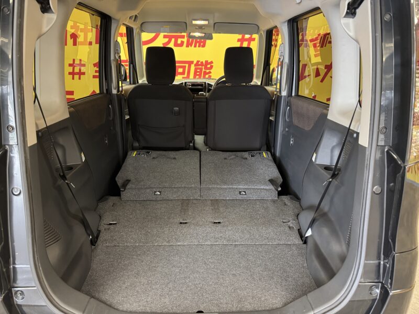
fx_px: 291
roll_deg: +0.1
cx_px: 210
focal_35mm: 24
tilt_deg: -19.6
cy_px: 157
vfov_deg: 56.8
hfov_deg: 71.6
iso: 500
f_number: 1.78
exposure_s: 1/50
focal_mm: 6.76
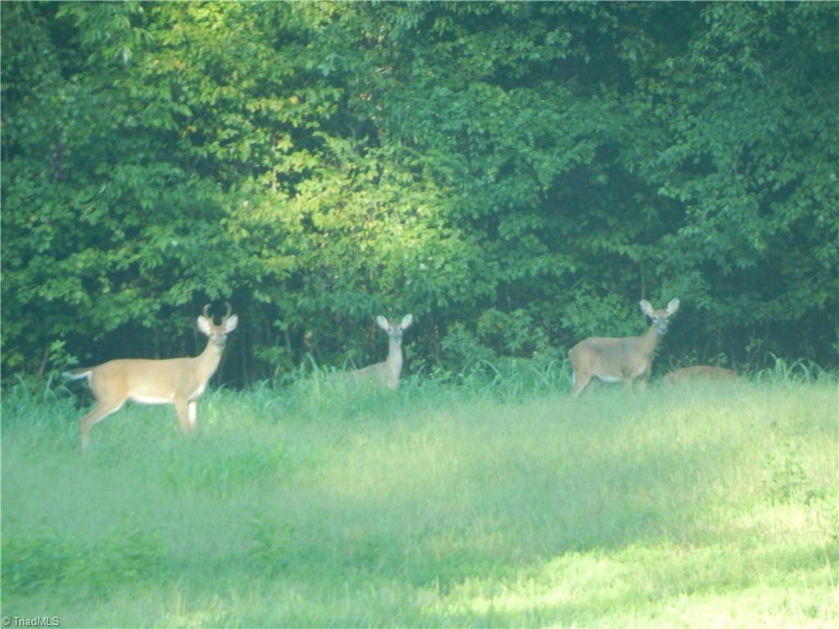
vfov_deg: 1.9
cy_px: 314
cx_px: 420
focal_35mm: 765
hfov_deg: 2.6
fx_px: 18542
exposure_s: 1/80
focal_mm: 136
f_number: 5.9
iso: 400
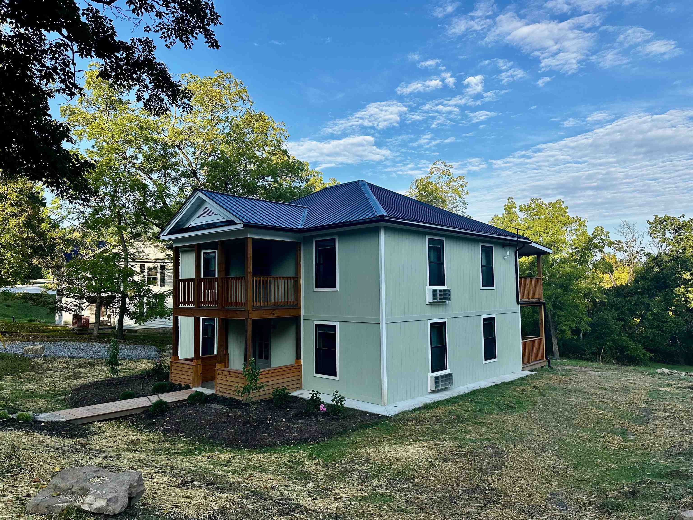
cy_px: 260
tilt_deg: +3.9
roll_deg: +1.7
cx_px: 346
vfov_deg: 56.8
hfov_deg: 71.6
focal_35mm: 24
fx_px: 480
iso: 80
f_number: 1.78
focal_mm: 6.86
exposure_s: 1/1845
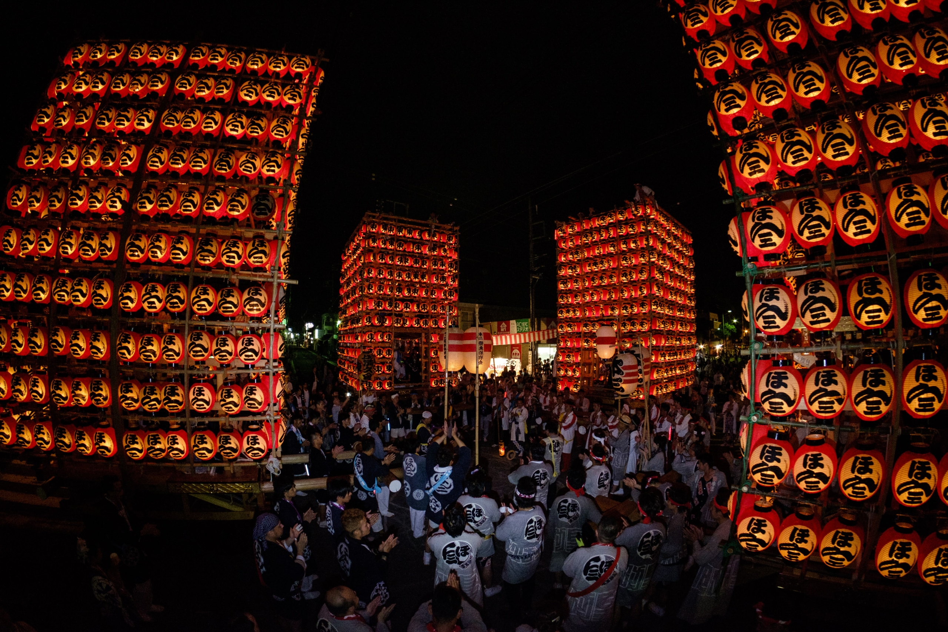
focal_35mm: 12
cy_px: 316
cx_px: 474
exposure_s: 1/30
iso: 6400
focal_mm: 8
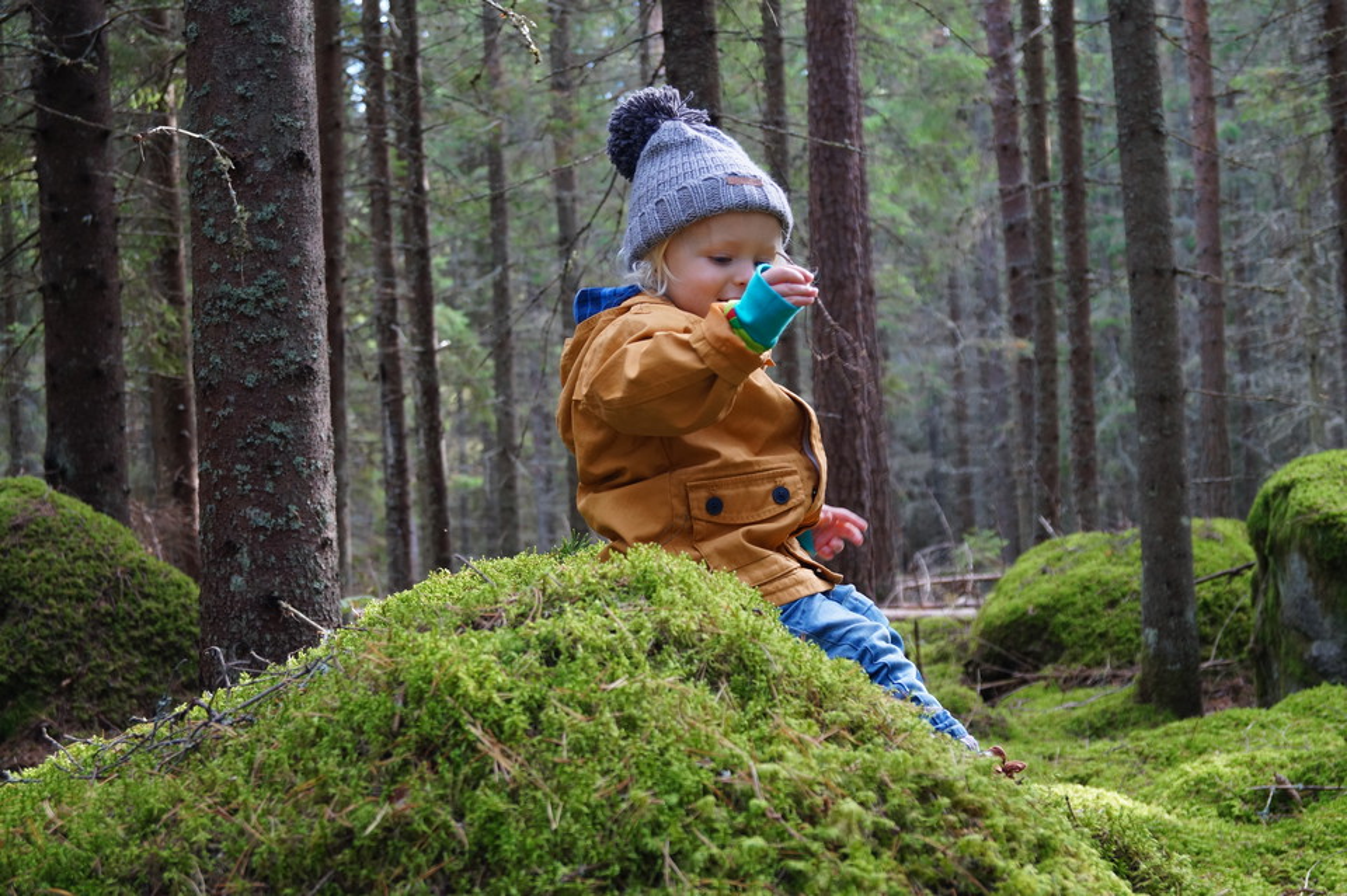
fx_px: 1963
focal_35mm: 52
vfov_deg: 25.7
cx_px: 674
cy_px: 448
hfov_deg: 37.9
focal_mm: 35
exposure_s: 1/60
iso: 500
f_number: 5
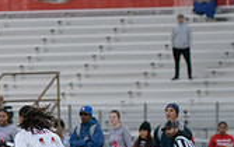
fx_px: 3271
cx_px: -71
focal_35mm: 512
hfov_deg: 4.1
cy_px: 181
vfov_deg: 2.6
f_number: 2.8
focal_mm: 145
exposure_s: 1/3200
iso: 3200
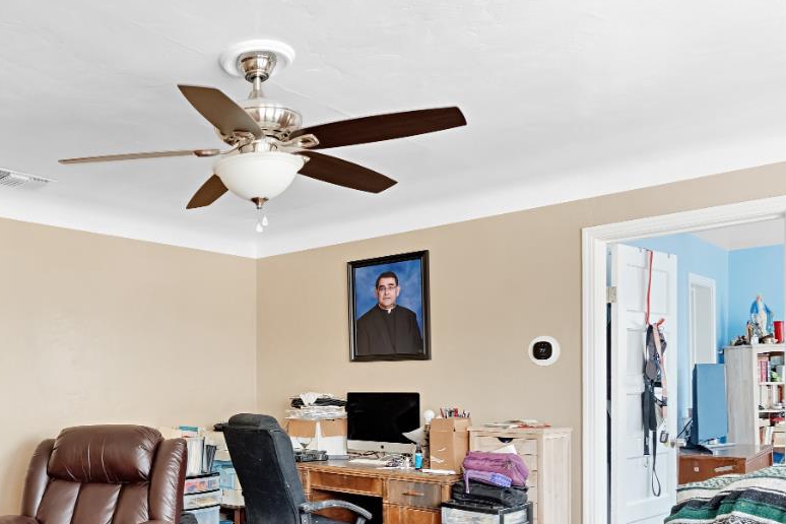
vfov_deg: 41.2
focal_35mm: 31
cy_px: 389
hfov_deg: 56.9
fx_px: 677
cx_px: 186
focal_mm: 16
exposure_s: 1/10
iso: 640
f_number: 7.1
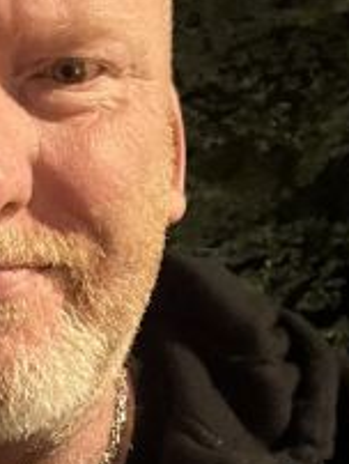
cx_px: -55
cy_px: 340
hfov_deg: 16.1
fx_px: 1194
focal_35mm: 89
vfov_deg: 21.8
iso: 500
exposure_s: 1/25
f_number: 1.9
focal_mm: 2.69
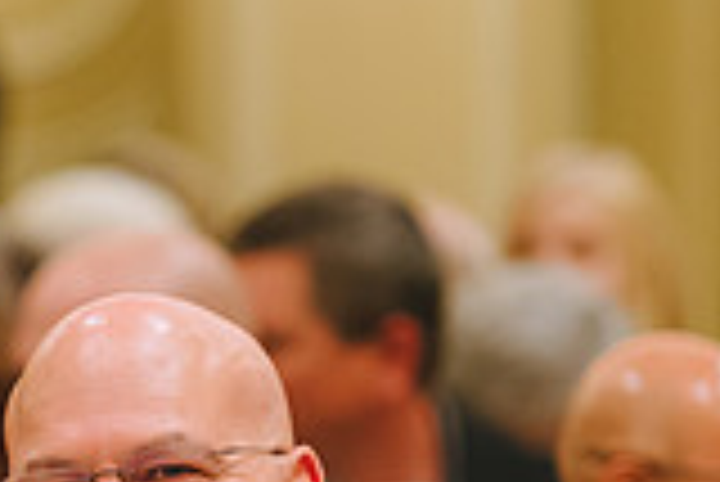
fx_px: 10870
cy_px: 746
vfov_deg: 2.5
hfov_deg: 3.8
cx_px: -382
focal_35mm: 543
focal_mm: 150
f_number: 2.8
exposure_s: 1/200
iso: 2000
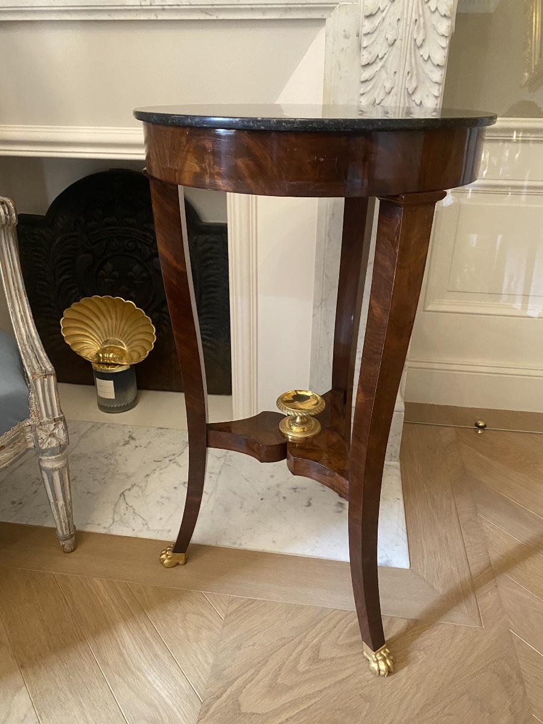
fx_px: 544
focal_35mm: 26
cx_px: 272
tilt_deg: -24.5
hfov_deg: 53.1
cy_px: 362
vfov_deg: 67.3
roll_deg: -0.5
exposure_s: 1/33
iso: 500
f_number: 1.8
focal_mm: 4.25
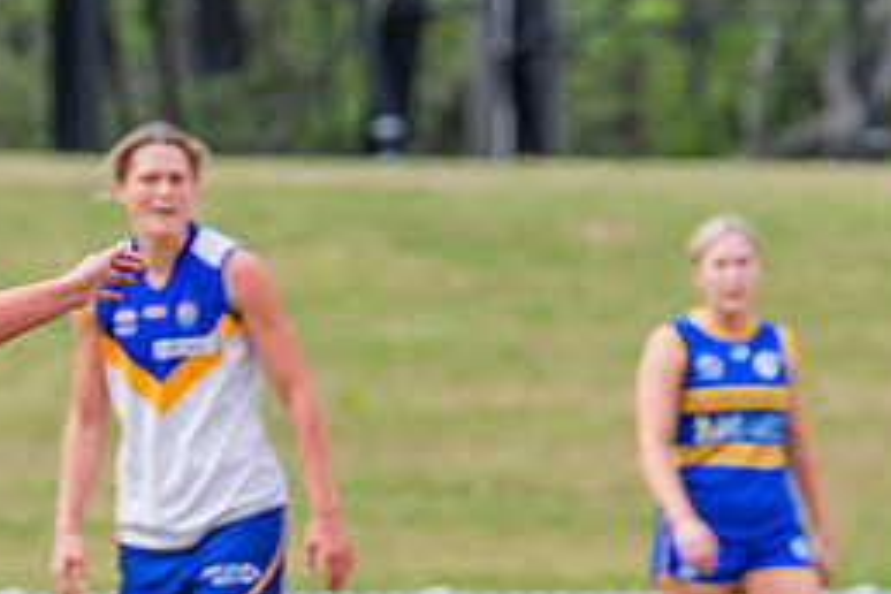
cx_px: -218
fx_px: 23090
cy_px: 565
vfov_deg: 1.5
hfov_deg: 2.2
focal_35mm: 933
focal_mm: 360
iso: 800
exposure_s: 1/1250
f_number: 8
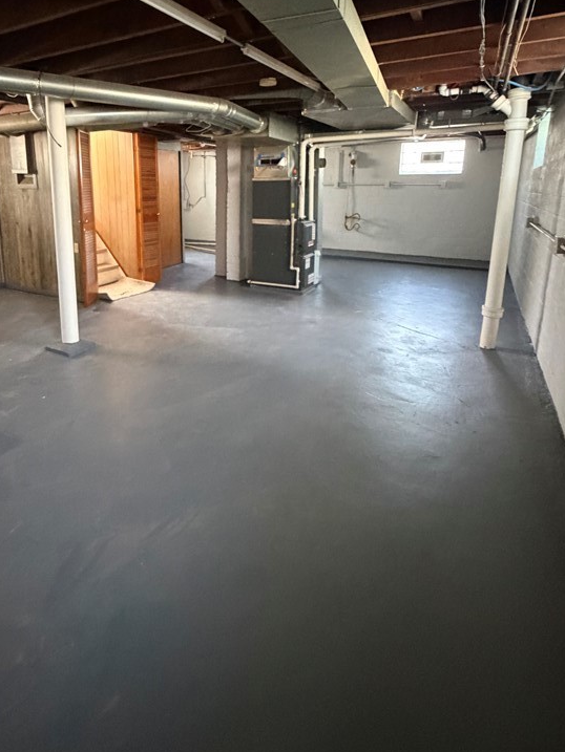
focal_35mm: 20
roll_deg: -0.2
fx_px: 435
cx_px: 214
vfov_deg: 79.9
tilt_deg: -9.5
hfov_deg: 65.1
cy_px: 272
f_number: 2.2
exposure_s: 1/43
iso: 1250
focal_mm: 2.22
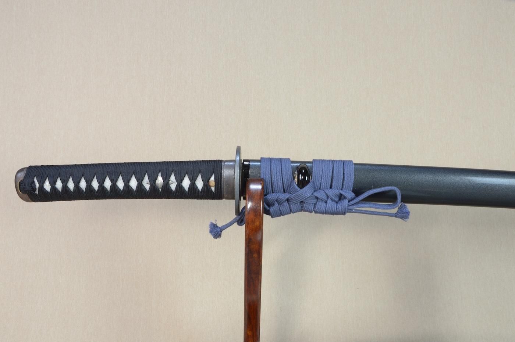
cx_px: 258
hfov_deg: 62.0
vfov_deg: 43.5
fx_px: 429
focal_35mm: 30
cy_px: 171
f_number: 11
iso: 400
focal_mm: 20
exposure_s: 1/2
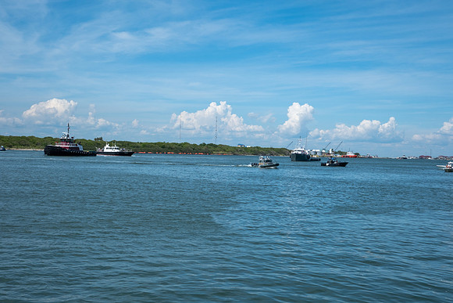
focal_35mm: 46
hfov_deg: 42.7
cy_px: 152
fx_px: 579
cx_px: 226
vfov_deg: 29.3
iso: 160
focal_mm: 30.8
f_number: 11
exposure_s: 1/400
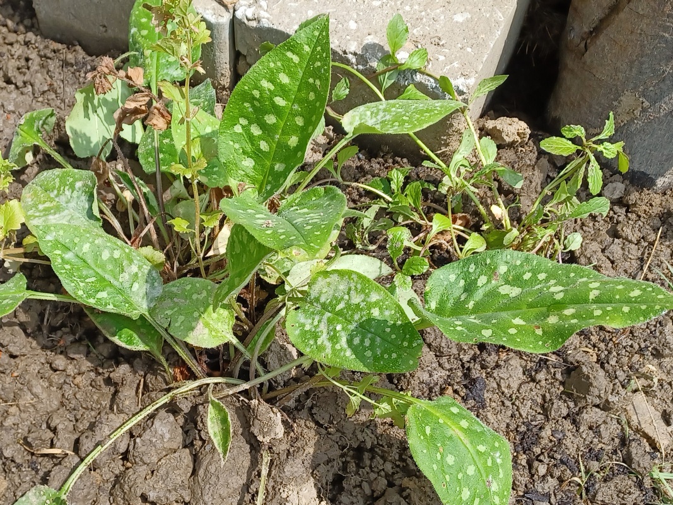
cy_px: 252
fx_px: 486
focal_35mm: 25
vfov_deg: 54.9
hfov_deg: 69.4
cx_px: 336
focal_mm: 4.6
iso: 32
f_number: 1.8
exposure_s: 1/267
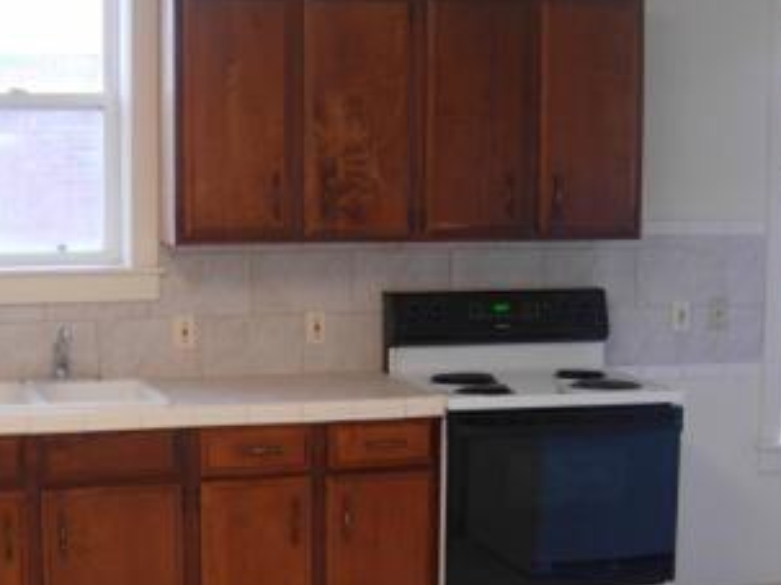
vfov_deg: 19.2
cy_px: 446
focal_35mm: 76
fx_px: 1714
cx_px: 242
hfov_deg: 25.5
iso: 50
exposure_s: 1/10.3
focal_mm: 7.5
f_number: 2.7
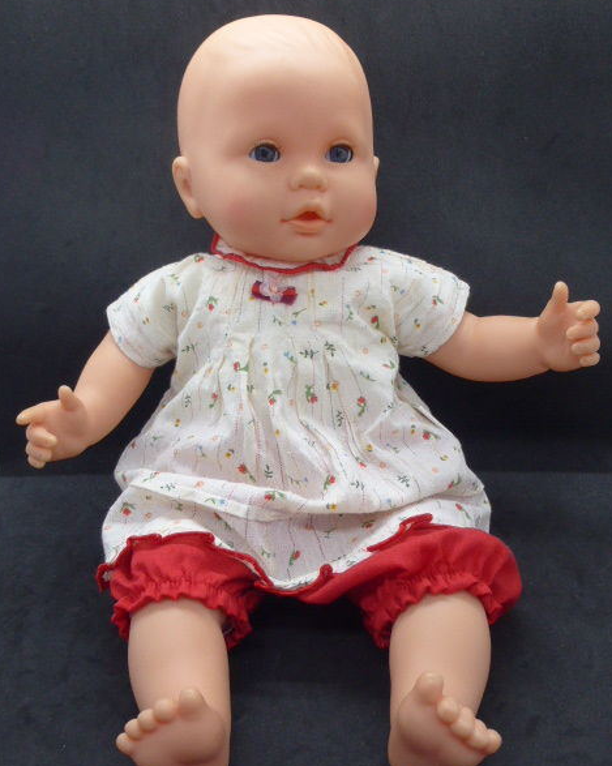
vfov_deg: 54.2
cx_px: 307
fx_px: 748
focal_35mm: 33
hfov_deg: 44.5
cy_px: 398
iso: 250
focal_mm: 5.4
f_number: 3.6
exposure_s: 1/60
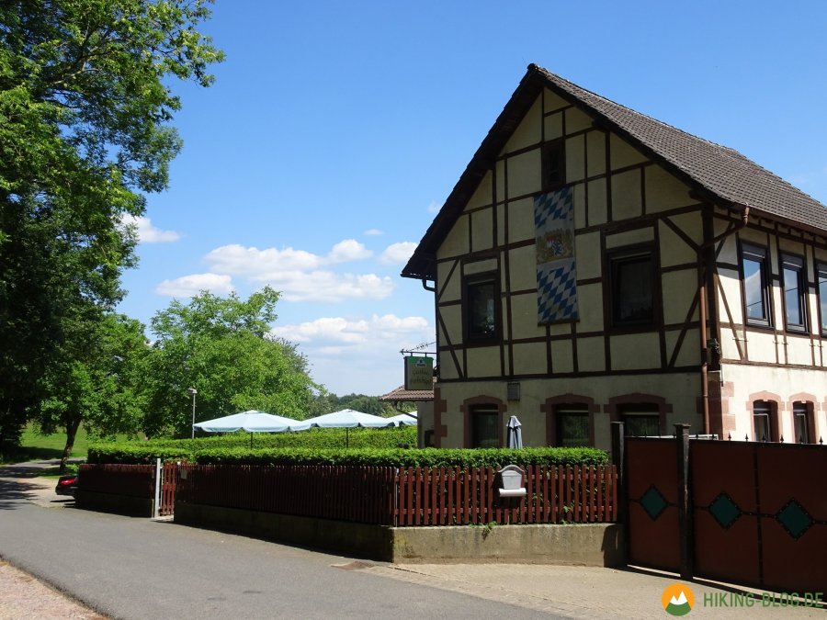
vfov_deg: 44.2
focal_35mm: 32
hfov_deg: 56.8
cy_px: 310
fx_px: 765
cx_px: 414
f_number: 4
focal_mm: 5.43
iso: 80
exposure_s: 1/640
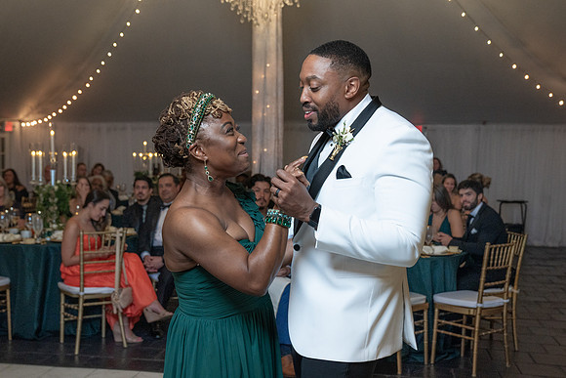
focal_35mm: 45
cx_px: 259
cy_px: 187
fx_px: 704
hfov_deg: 43.8
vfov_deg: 30.0
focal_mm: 39
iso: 2000
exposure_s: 1/200
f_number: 4
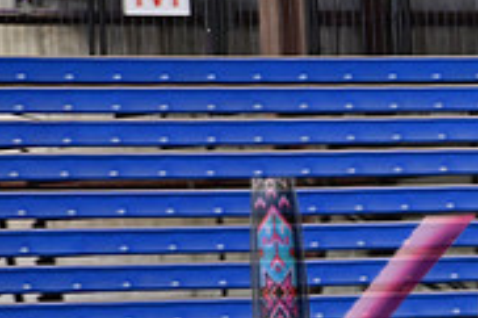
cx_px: 738
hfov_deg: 3.2
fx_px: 8463
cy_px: 364
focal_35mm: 638
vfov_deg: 2.1
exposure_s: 1/250
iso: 1600
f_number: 3.5
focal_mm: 200
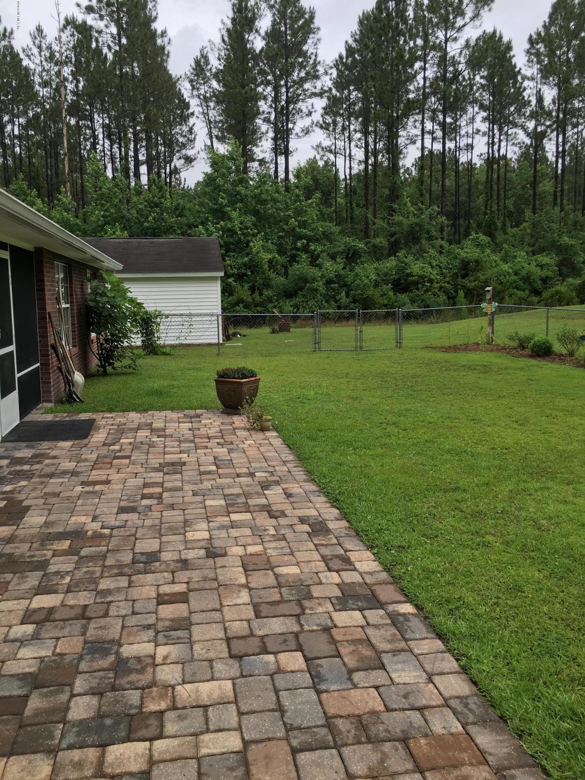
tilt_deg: -7.1
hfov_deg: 48.2
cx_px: 292
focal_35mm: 29
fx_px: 653
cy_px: 390
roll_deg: +0.8
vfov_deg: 61.7
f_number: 2.2
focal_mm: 4.15
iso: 25
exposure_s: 1/635
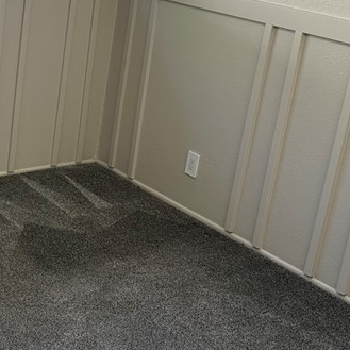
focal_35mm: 66
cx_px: 27
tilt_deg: -18.4
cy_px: 126
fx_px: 755
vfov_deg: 26.0
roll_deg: -6.1
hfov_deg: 25.2
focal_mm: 6.86
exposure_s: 1/121
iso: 64
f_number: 1.78
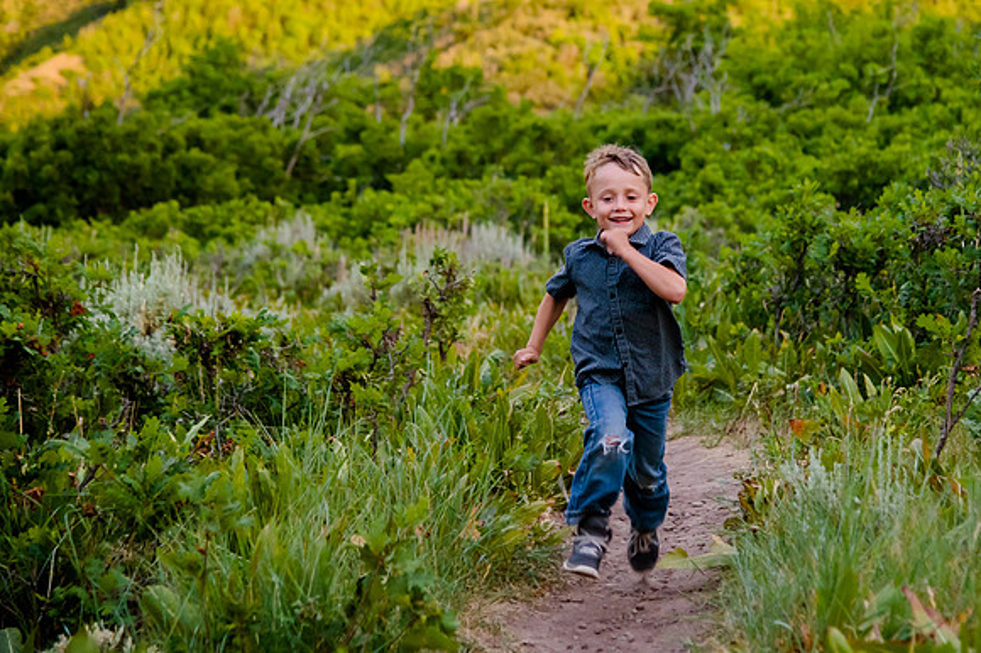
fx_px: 2813
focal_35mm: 103
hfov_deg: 19.8
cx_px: 606
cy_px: 203
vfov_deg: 13.2
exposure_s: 1/200
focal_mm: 75
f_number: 4
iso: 3200
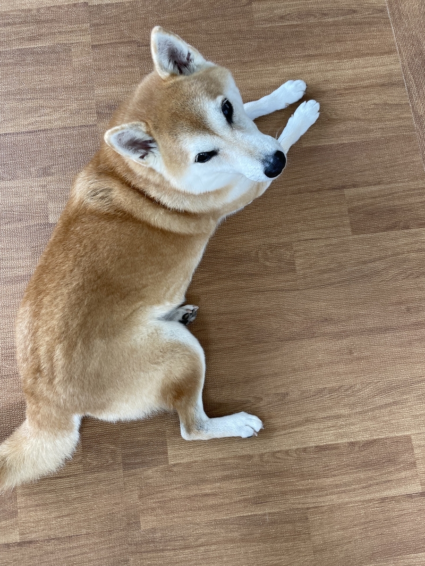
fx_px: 426
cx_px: 212
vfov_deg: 67.3
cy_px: 283
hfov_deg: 53.1
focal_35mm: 26
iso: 80
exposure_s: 1/121
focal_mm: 4.2
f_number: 1.6
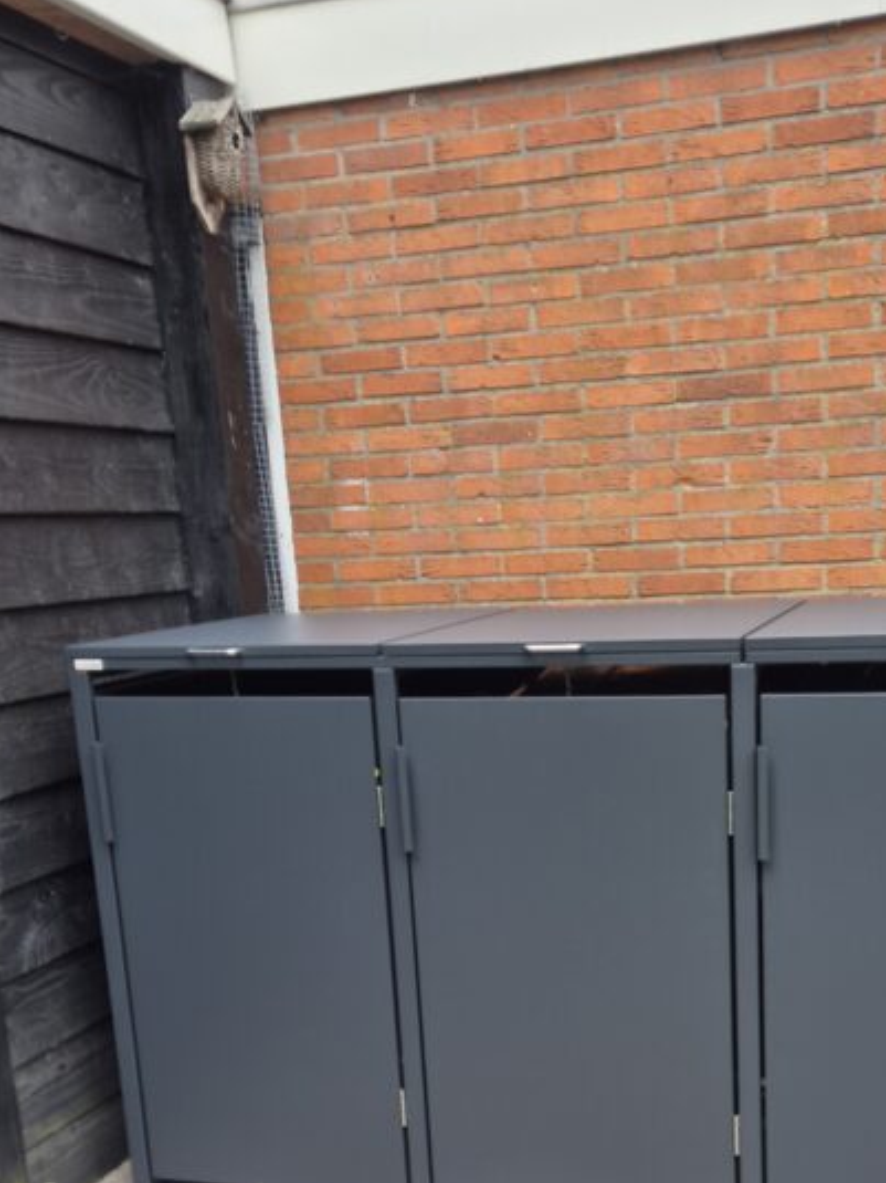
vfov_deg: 41.6
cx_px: 581
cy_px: 900
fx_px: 1502
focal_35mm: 44
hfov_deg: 32.6
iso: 32
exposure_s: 1/180
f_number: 1.8
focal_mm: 5.4
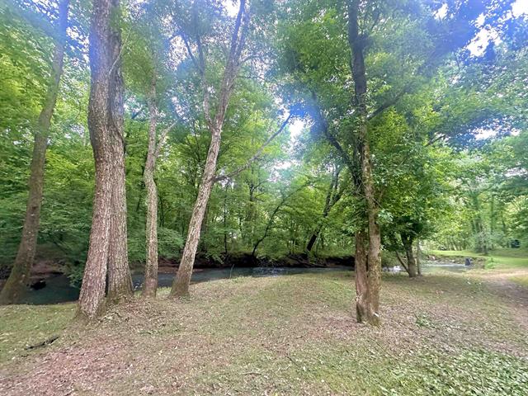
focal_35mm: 14
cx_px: 264
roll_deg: -1.5
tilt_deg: +12.2
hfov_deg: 102.1
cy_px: 198
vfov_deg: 85.7
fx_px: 214
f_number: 2.2
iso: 320
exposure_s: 1/83
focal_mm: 2.22
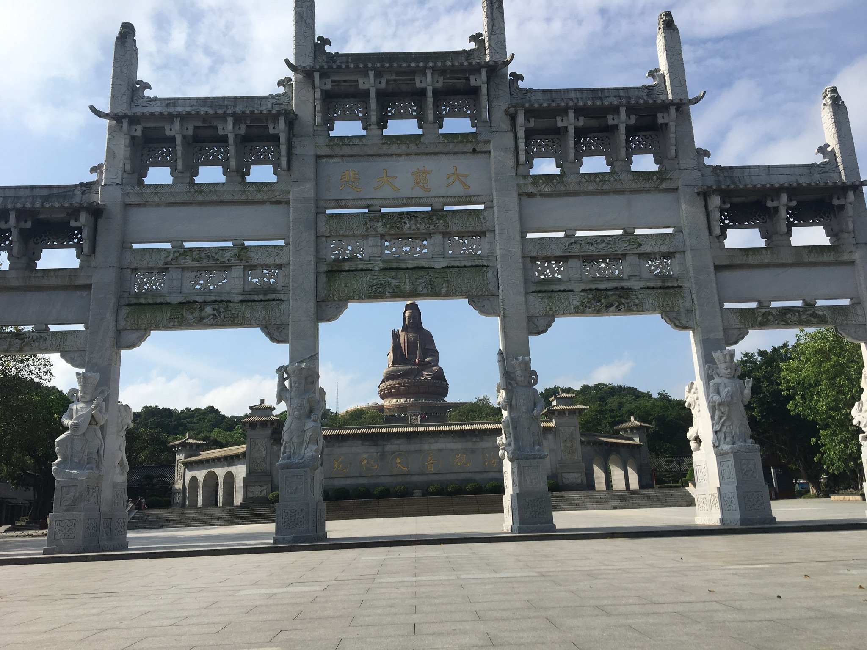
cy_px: 325
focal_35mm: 29
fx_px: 726
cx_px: 434
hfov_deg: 61.7
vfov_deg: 48.2
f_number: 2.2
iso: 25
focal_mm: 4.15
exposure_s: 1/2024
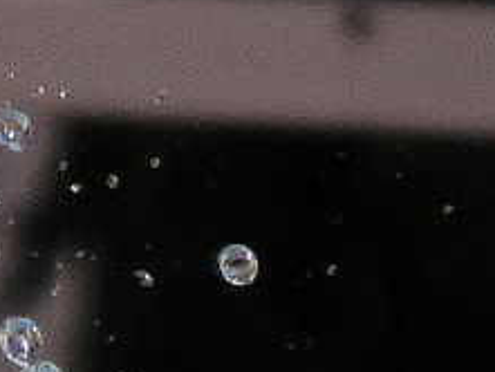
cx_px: -1162
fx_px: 103472
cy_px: 45
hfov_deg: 0.3
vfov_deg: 0.2
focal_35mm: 7232
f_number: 5.9
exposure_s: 1/2000
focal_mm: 180
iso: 100
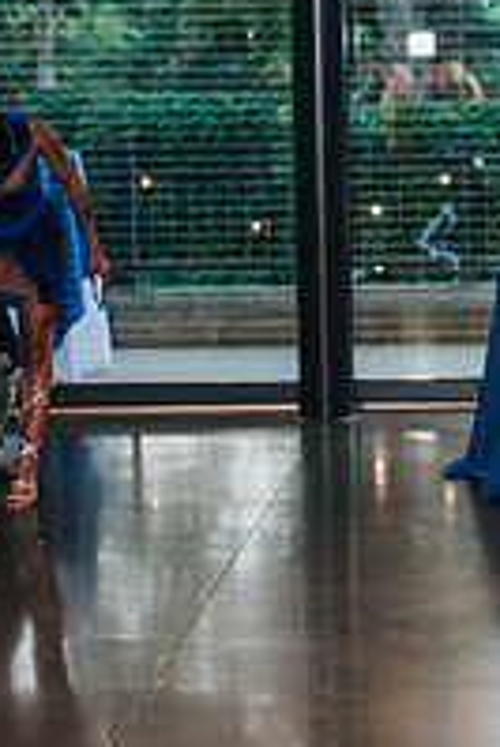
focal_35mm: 120
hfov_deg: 11.2
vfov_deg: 17.0
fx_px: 2495
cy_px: 310
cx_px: 650
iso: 450
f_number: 2.8
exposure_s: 1/160
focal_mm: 35
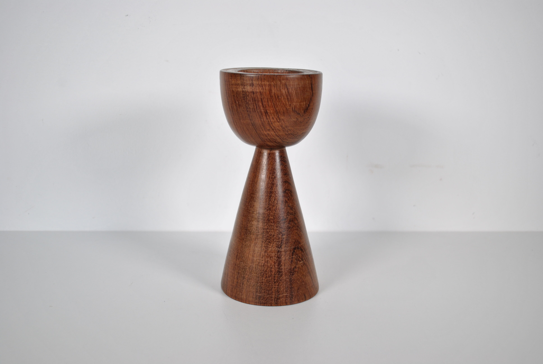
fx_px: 634
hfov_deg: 46.3
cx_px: 272
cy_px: 182
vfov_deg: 32.0
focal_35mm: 42
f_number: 5
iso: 200
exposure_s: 1/200
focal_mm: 28
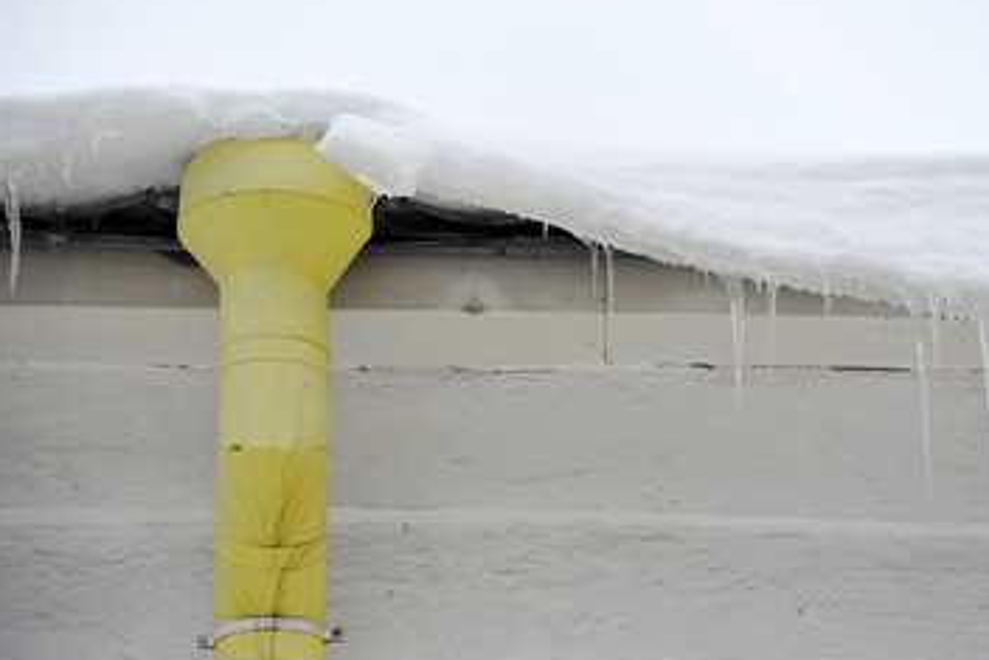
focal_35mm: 135
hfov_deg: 15.2
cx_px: 586
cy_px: 336
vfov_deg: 10.2
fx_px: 3710
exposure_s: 1/80
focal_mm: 112
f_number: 4.8
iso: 400
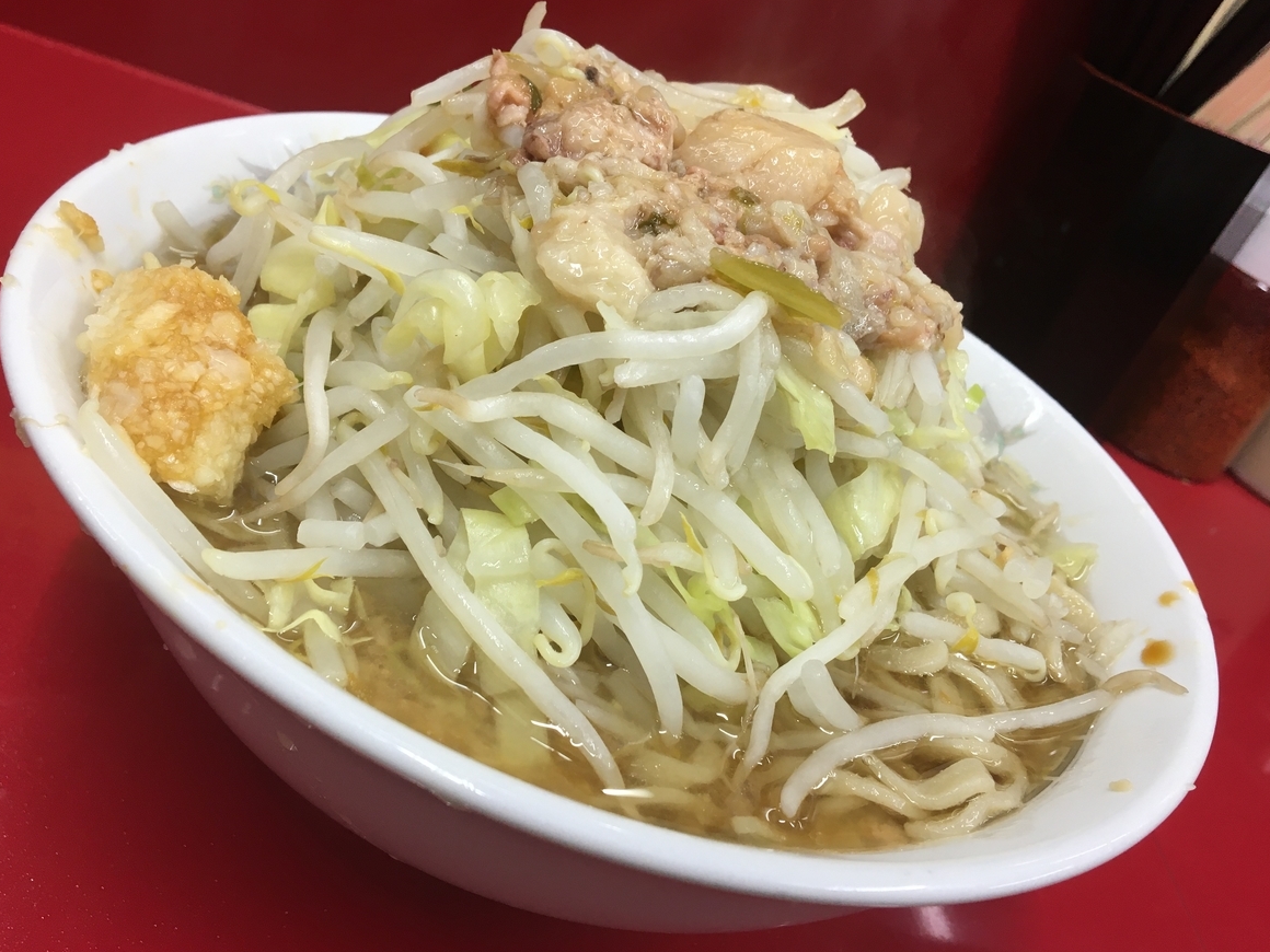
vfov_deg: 46.8
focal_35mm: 30
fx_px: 1101
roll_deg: -22.1
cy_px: 472
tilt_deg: -31.1
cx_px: 616
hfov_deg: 60.0
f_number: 2.2
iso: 25
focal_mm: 4.15
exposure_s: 1/30
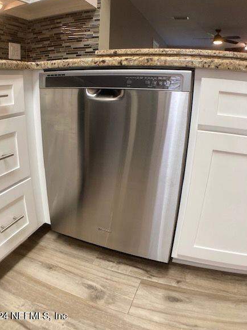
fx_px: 295
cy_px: 149
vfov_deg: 58.2
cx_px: 114
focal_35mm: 31
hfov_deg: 45.4
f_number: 1.8
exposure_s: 1/60
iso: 125
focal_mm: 3.99
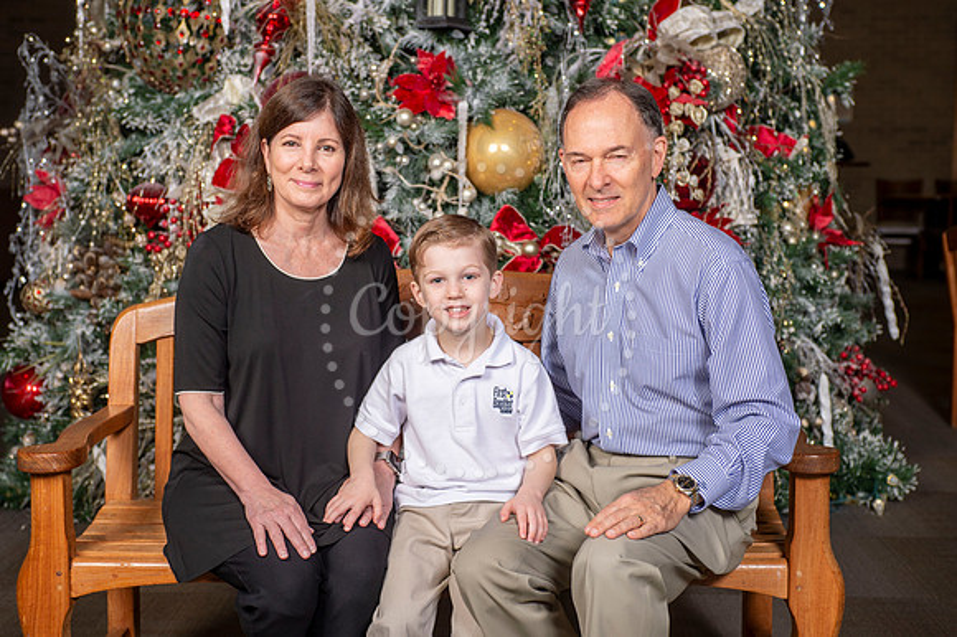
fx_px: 1488
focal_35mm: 56
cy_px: 318
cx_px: 478
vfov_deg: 24.2
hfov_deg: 35.7
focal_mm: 56
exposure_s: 1/125
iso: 160
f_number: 7.1
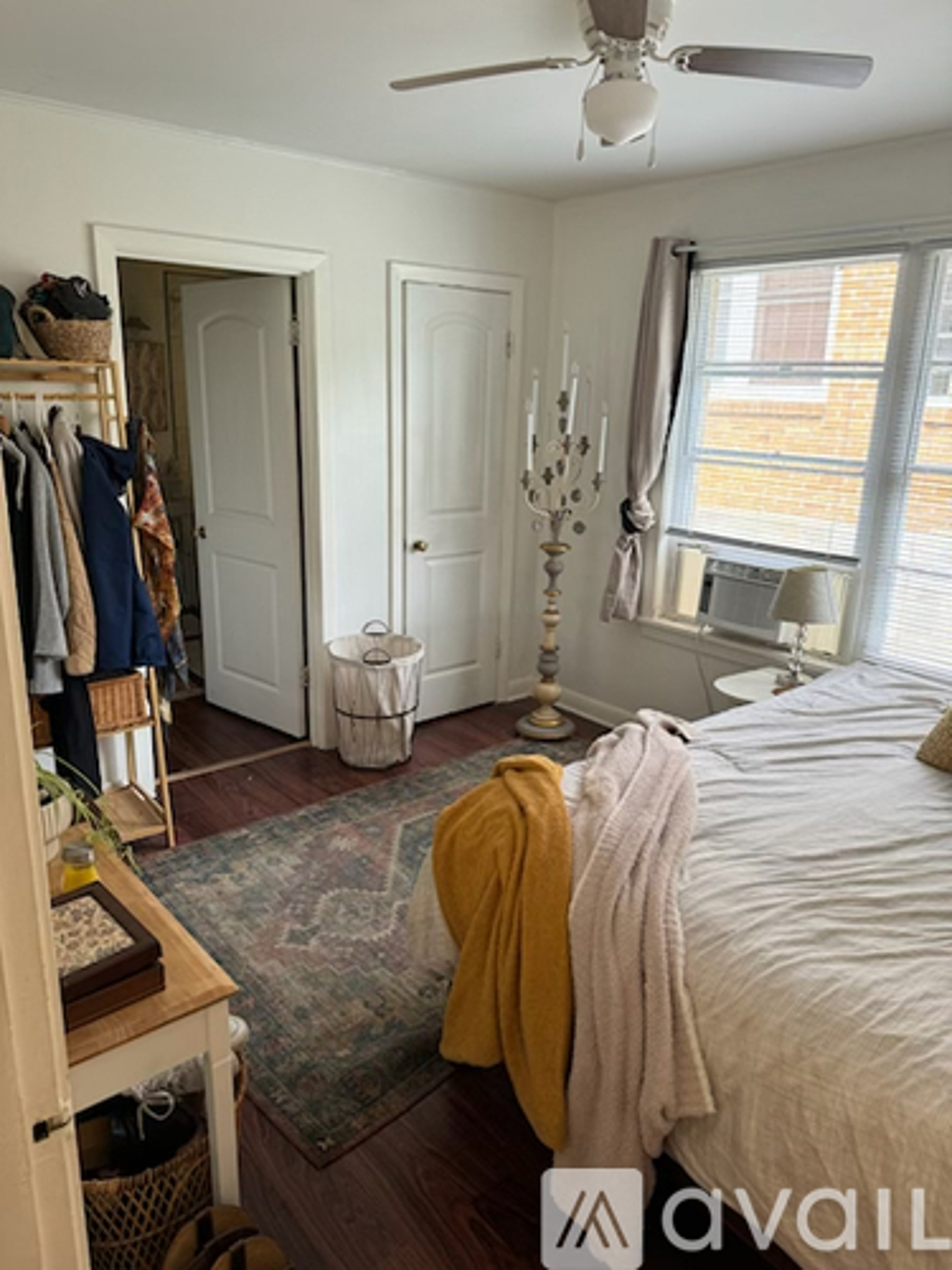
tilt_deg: -16.7
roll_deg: -1.7
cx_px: 476
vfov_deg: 71.6
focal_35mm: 24
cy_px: 635
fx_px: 880
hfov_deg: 56.8
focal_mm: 6.76
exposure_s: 1/60
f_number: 1.78
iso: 125
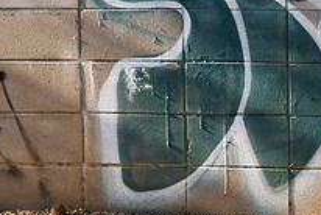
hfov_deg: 16.4
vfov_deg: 11.4
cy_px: -62
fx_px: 1054
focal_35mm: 118
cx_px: 414
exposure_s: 1/250
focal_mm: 28
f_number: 7.1
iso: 200
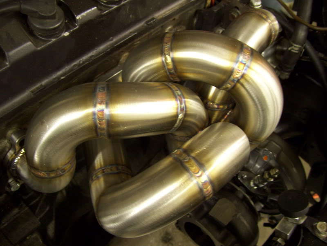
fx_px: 340
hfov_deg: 51.3
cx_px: 164
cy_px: 123
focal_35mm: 36
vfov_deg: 39.7
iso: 160
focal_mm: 6
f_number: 2.7
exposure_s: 1/8
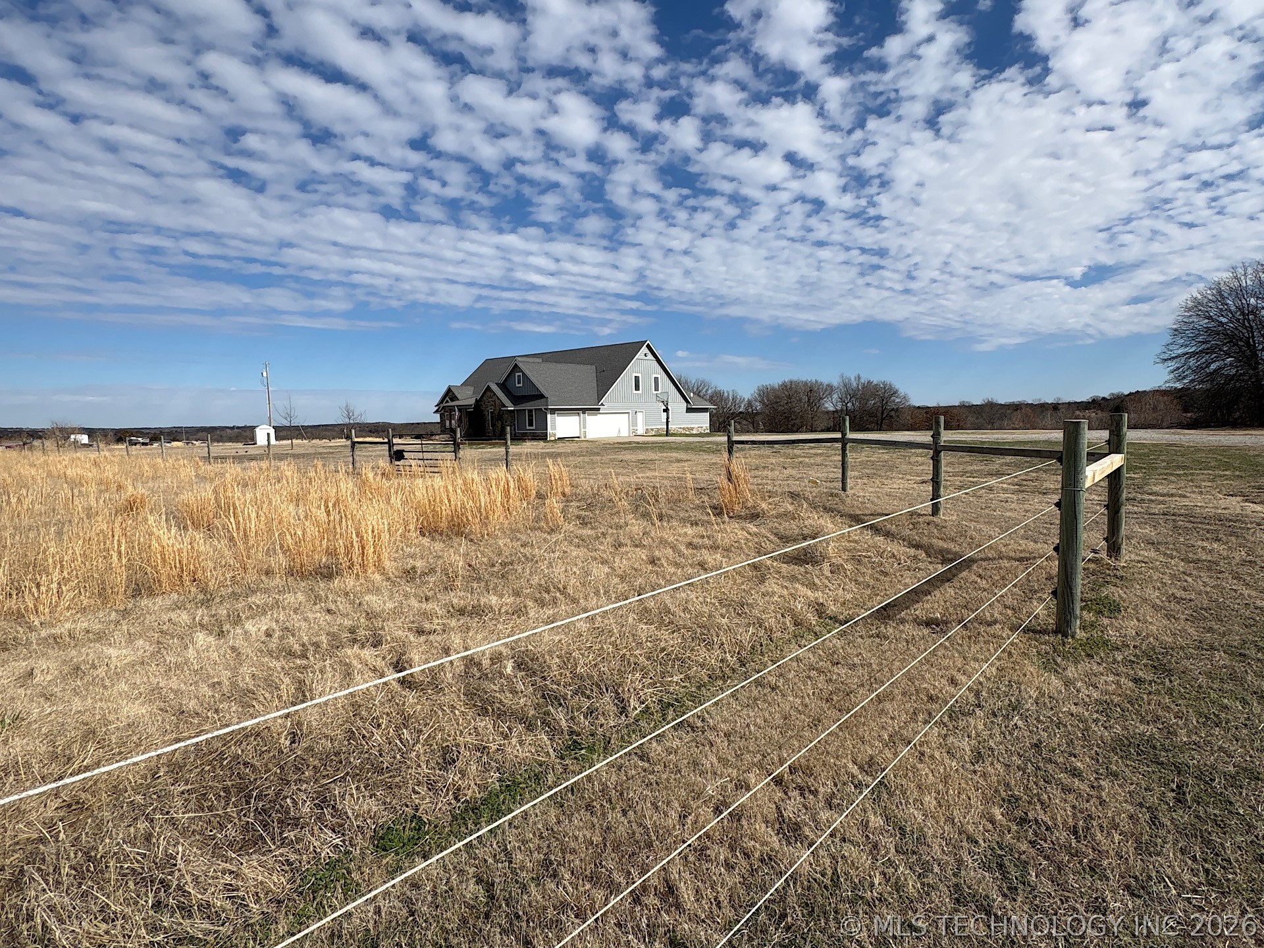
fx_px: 511
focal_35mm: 14
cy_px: 474
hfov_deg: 102.1
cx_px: 632
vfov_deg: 85.7
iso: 50
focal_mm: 2.22
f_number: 2.2
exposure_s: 1/3546
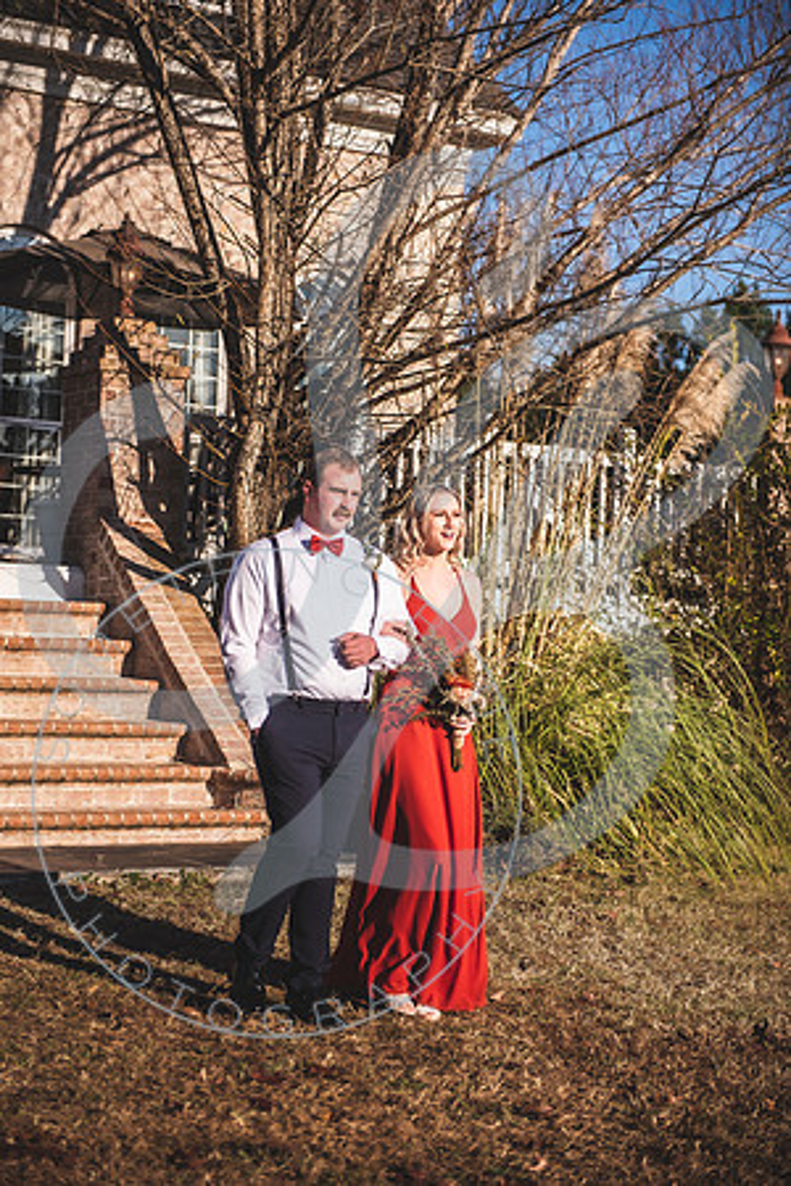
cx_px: 396
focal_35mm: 70
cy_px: 593
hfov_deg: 19.5
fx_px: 2307
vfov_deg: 28.8
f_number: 2.8
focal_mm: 70
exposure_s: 1/4000
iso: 100
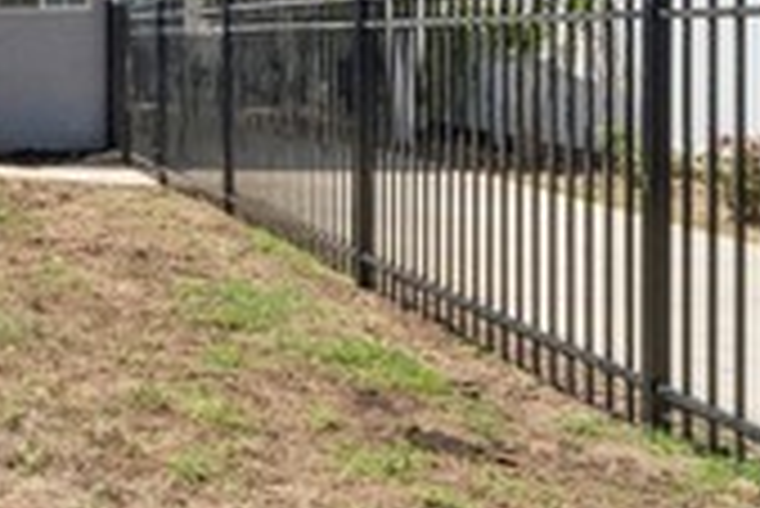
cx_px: -409
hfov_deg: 26.2
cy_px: 31
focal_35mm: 53
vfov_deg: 24.7
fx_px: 1120
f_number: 22
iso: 100
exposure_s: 1/20
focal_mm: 14
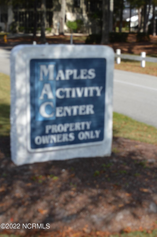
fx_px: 434
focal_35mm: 66
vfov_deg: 30.6
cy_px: 118
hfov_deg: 20.5
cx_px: 78
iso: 125
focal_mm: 44
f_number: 8
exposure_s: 1/250
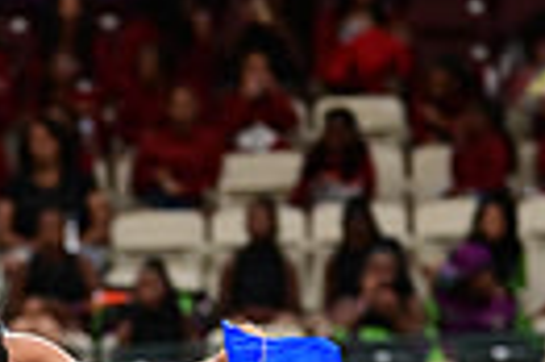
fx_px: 6819
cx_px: -33
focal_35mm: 451
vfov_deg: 3.0
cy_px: 624
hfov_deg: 4.6
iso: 6400
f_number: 3.2
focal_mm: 102
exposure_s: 1/1000
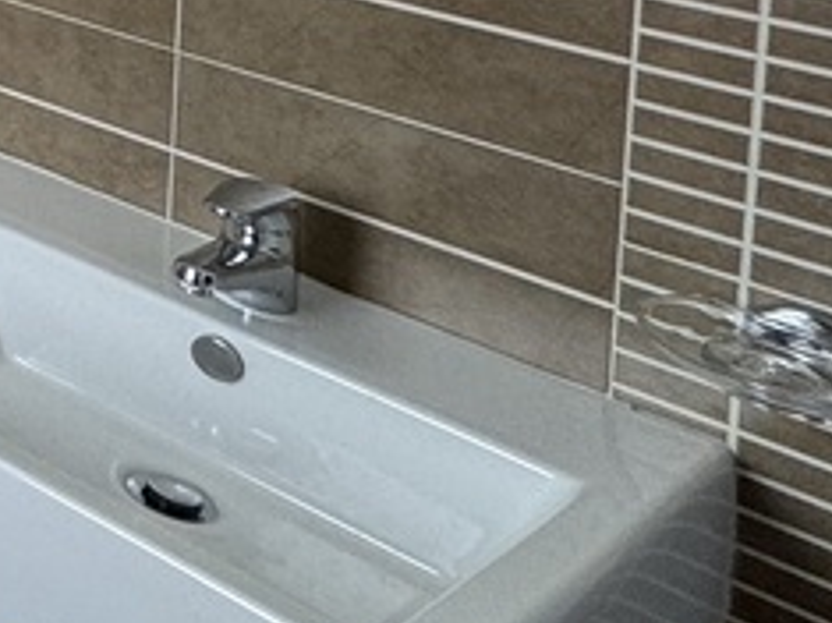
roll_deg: -1.0
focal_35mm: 61
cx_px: -889
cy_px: -407
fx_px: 1465
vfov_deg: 19.6
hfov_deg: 18.3
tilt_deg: -2.9
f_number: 2.2
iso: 100
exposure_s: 1/100
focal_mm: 2.22
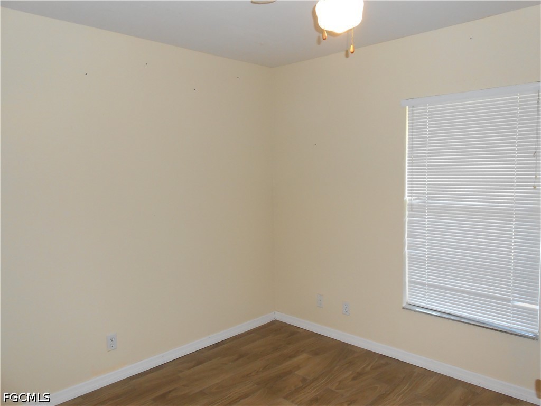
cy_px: 203
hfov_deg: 67.3
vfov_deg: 53.1
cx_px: 270
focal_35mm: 26
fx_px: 406
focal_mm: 4.6
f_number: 3.5
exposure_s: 1/25
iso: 200
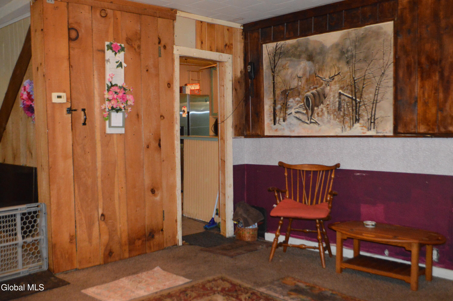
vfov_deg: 36.8
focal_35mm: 36
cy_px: 150
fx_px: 453
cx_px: 226
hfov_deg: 53.2
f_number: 4
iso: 3200
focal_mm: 24
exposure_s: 1/60
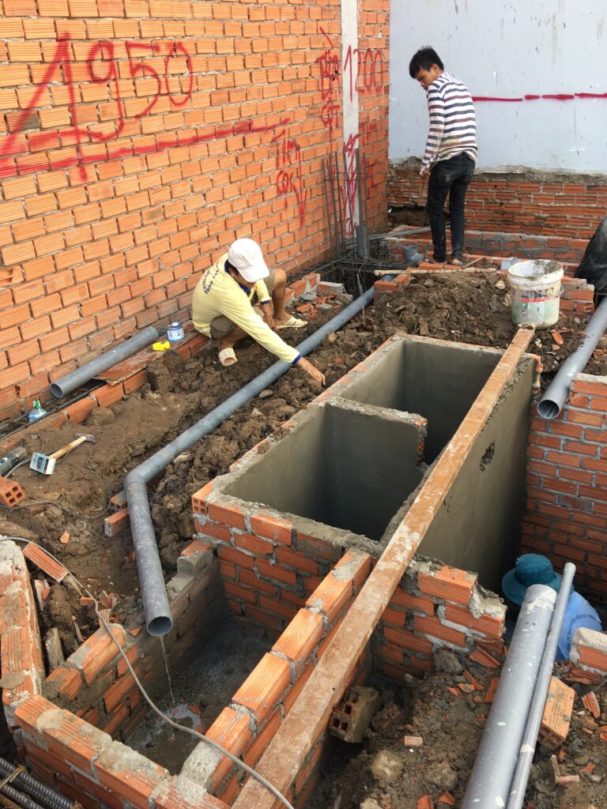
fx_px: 678
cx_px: 304
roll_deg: +3.1
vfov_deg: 61.7
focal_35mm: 29
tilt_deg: -26.6
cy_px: 404
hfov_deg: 48.2
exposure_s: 1/100
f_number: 2.2
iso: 25
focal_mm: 4.15
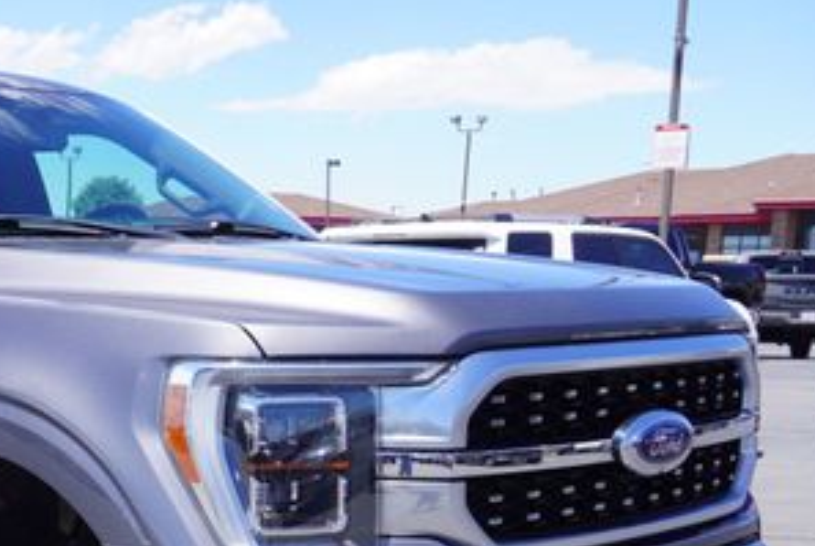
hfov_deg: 26.5
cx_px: -44
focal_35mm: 71
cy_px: 565
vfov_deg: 18.7
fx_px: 1610
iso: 100
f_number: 9
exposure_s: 1/125
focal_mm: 22
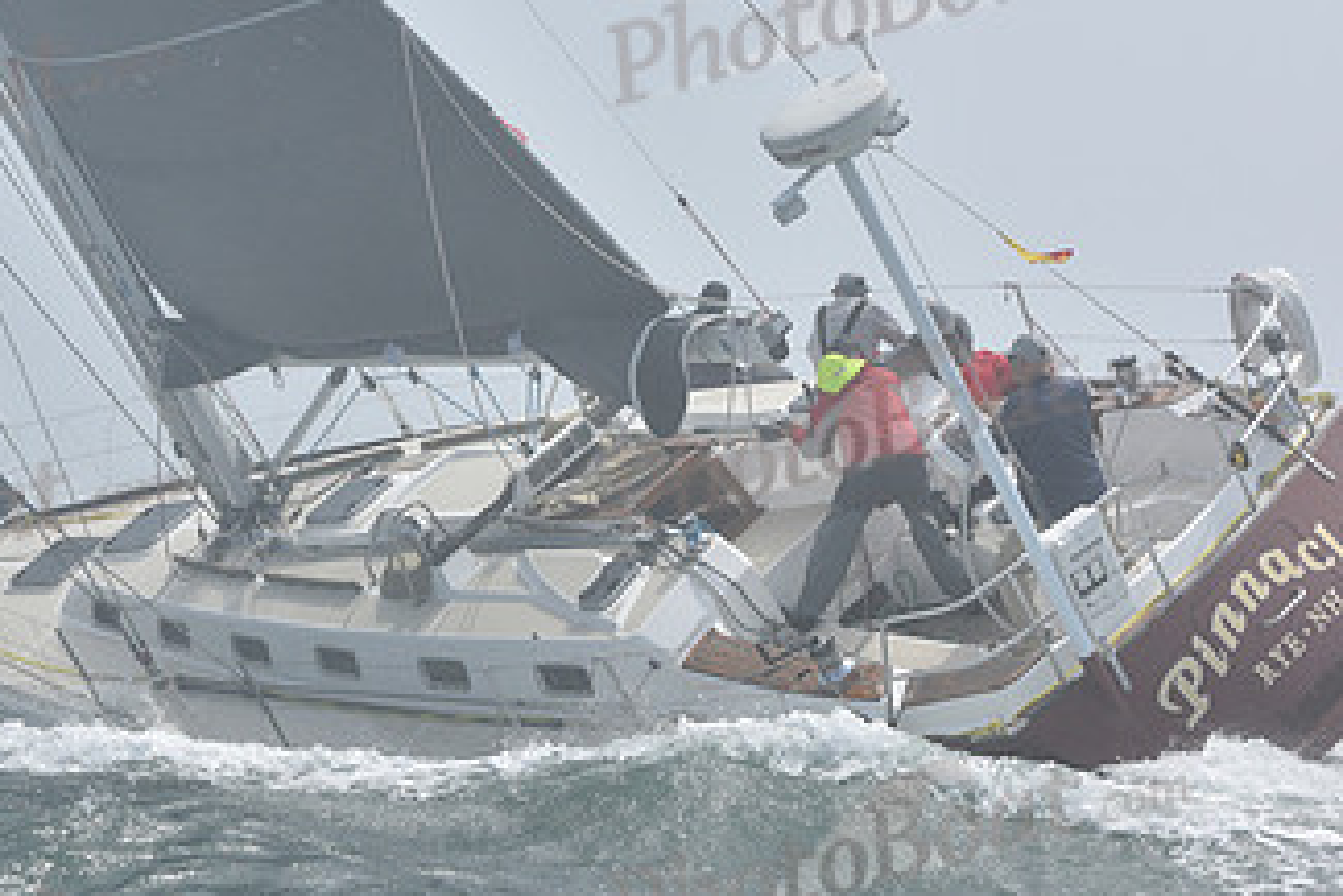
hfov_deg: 16.3
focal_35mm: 125
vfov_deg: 11.0
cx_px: 397
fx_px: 4665
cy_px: 270
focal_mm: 70
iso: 320
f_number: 11
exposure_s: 1/800
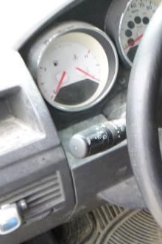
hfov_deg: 19.3
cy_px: 136
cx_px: 231
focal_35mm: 63
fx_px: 425
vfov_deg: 31.9
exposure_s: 1/40
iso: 400
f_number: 3.9
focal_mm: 4.5
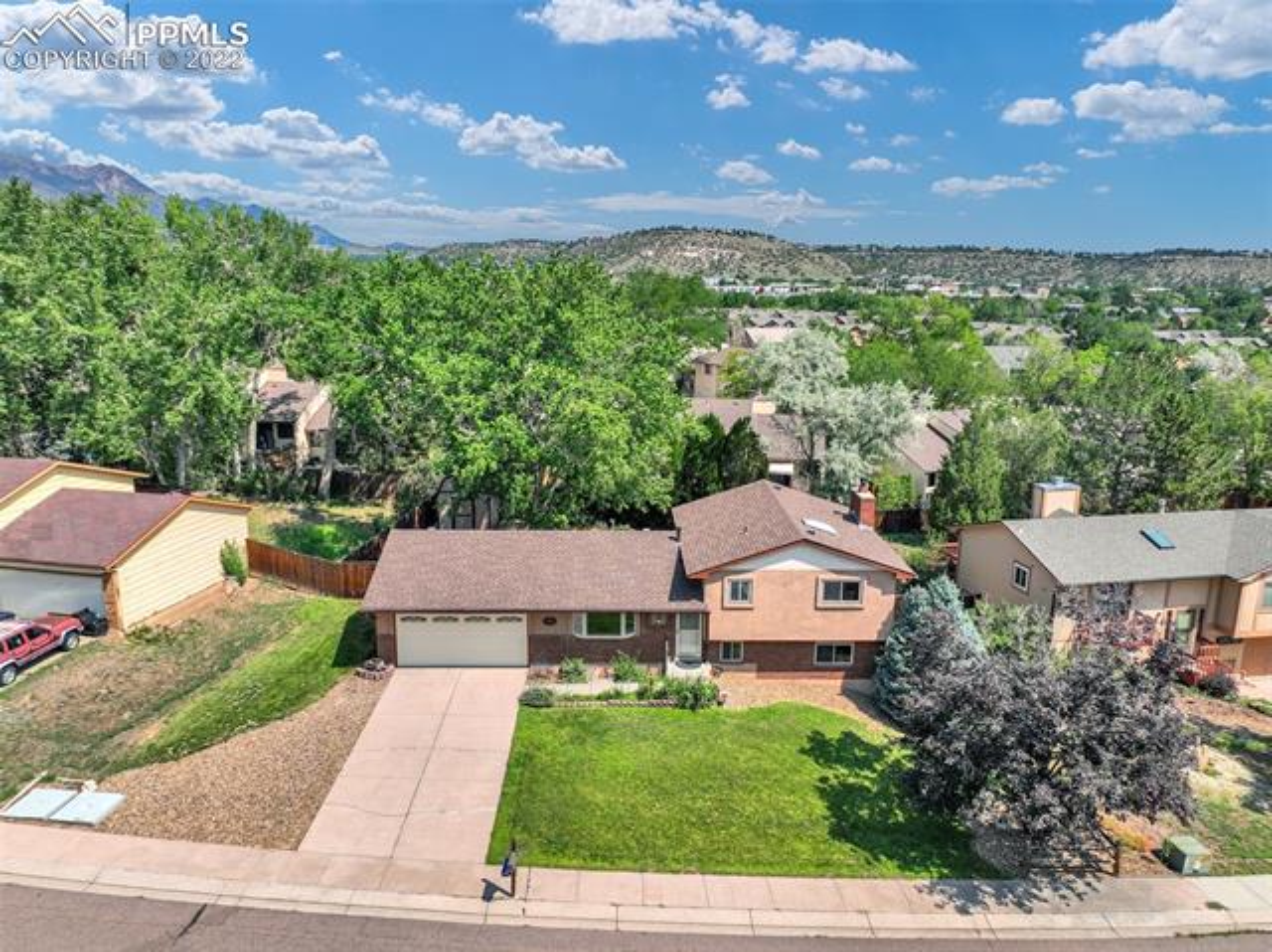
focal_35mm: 24
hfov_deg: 71.6
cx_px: 636
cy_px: 476
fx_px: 881
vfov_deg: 56.8
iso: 100
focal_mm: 12.29
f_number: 2.8
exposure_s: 1/3200
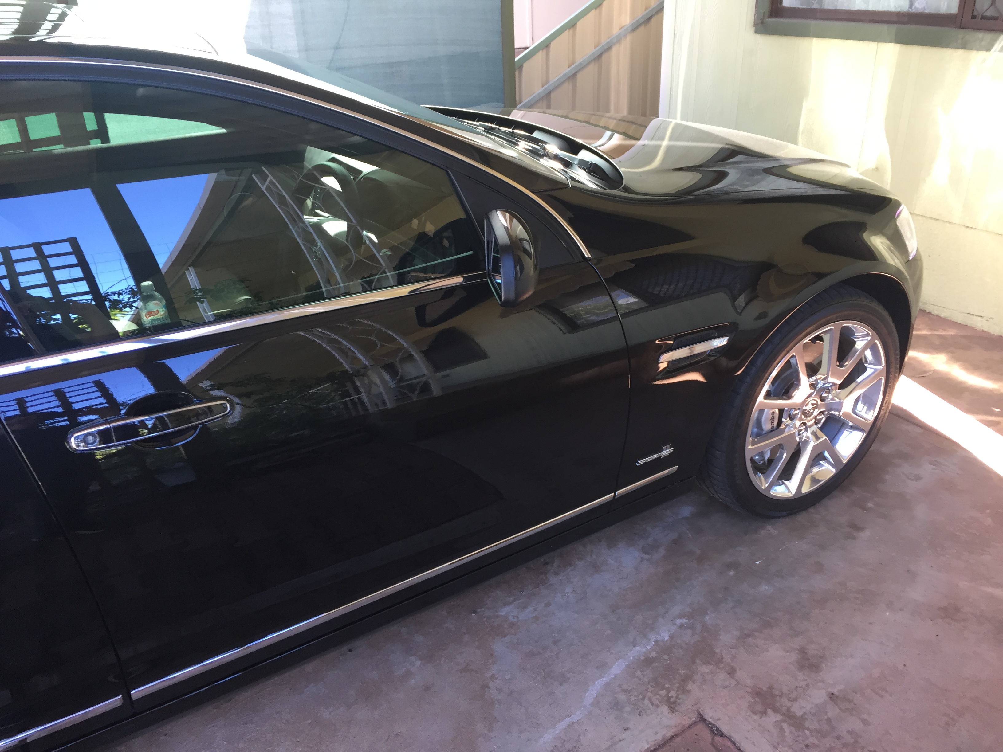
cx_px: 502
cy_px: 376
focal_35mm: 29
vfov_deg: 48.2
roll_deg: +1.9
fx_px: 840
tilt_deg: -24.3
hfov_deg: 61.7
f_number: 2.2
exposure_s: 1/33
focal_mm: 4.15
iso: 32
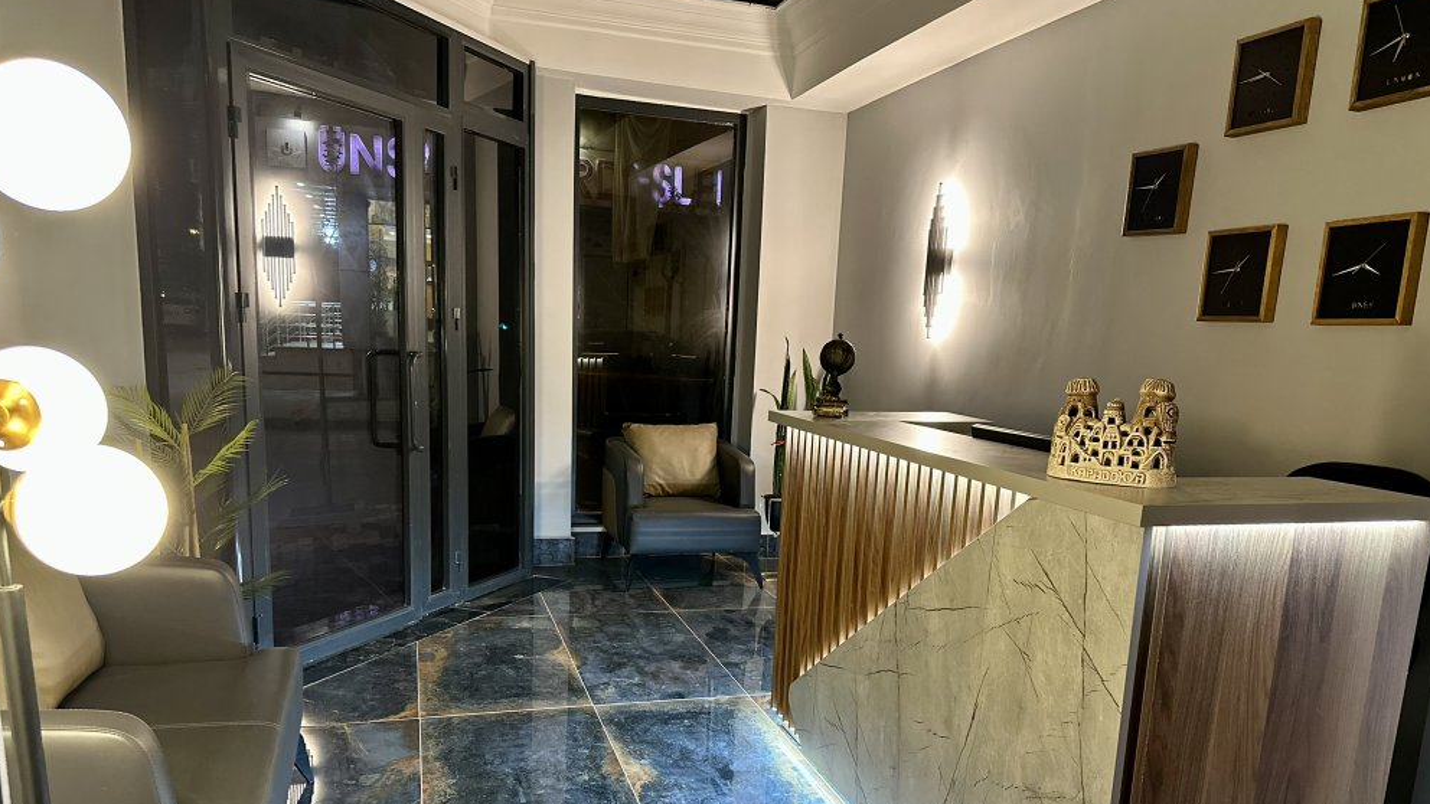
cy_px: 537
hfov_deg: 69.9
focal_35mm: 27
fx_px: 1024
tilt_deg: -12.2
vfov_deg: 42.3
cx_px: 724
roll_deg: -2.5
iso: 640
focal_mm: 6.86
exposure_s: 1/50
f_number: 1.78
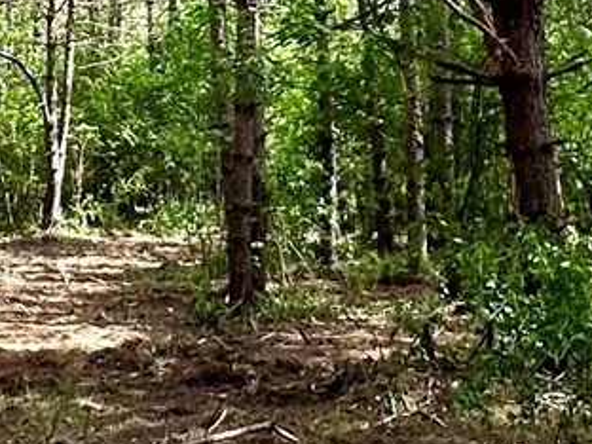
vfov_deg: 14.3
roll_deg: -0.8
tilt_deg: +17.3
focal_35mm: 92
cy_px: -334
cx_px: 13
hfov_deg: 20.7
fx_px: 1573
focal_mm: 2.22
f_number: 2.2
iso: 40
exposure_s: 1/285
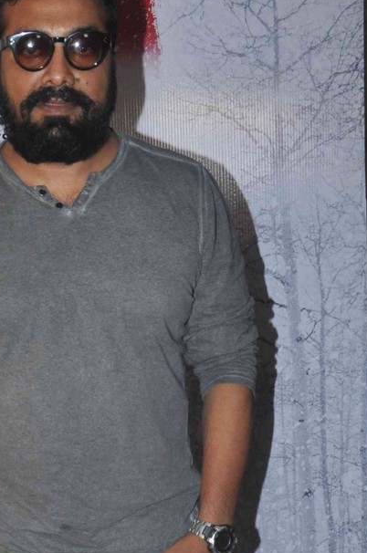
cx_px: 47
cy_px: 494
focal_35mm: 82
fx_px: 1258
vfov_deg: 24.1
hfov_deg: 16.4
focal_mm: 22
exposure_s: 1/200
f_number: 9
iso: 800
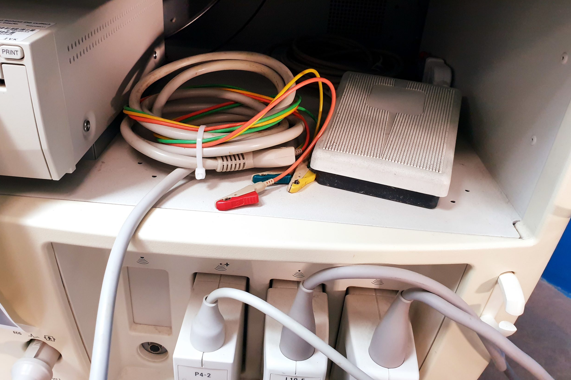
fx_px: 444
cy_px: 169
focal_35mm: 28
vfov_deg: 46.3
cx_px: 278
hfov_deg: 65.5
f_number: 2.4
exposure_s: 1/50
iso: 400
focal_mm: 4.3
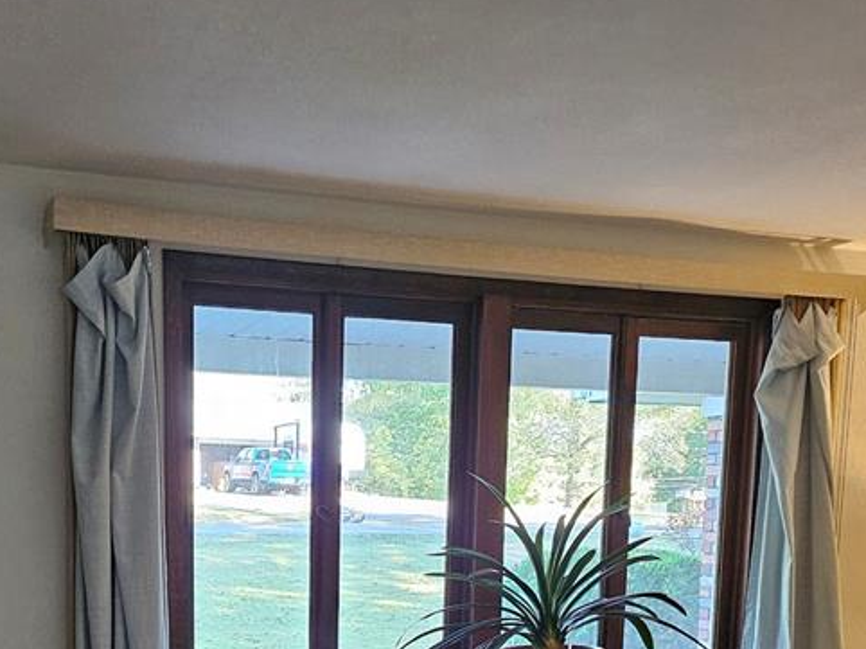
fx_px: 1275
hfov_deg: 37.2
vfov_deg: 26.7
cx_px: 305
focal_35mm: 51
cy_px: 678
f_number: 1.8
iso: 640
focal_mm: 5
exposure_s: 1/120
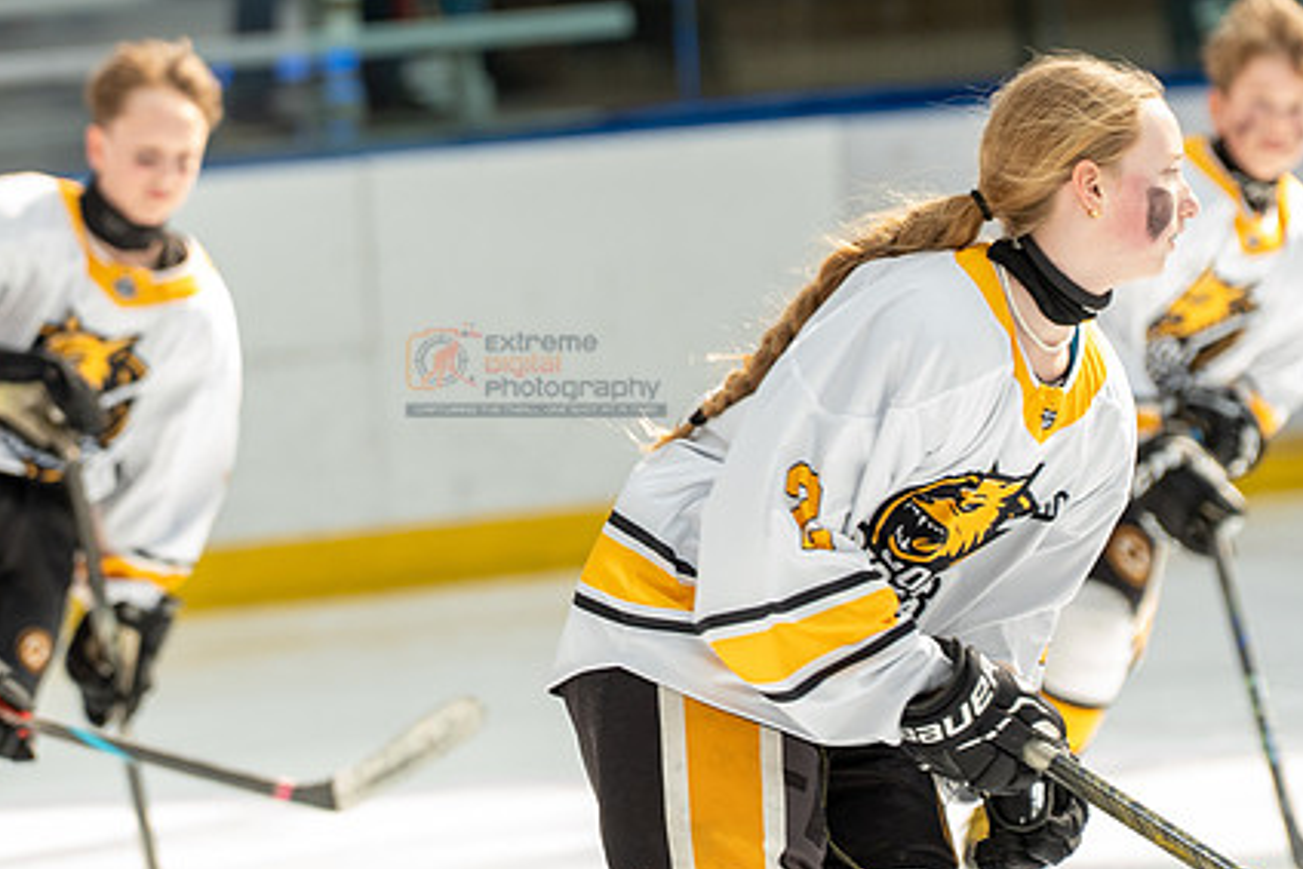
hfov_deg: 6.7
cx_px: 538
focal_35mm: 308
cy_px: 370
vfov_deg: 4.5
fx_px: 11151
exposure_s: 1/800
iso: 1000
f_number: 3.2
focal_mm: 150
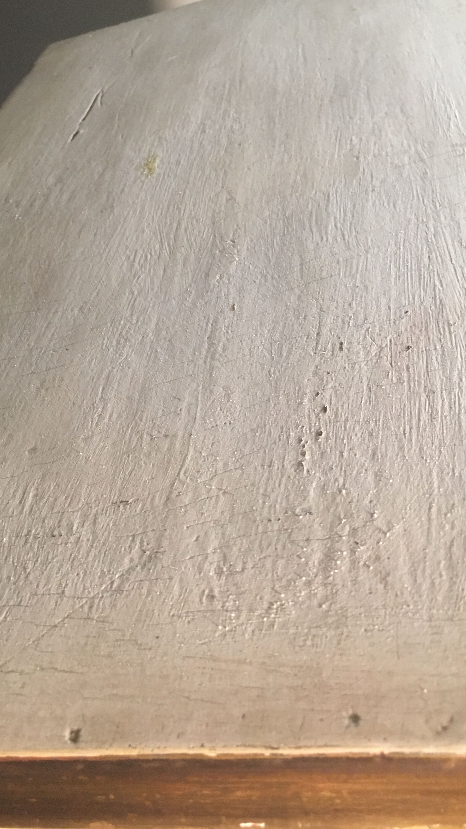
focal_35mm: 35
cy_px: 384
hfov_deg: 33.7
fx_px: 769
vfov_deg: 56.6
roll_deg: +20.1
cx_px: 203
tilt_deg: -39.3
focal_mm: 4.15
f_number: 2.2
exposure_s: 1/33
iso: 160
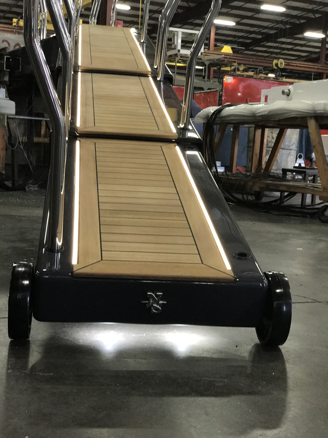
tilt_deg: -5.6
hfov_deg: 25.7
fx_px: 720
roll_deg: -3.1
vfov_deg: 33.8
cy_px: 219
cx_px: 164
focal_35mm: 57
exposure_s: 1/61
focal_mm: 6.6
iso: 320
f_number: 2.8
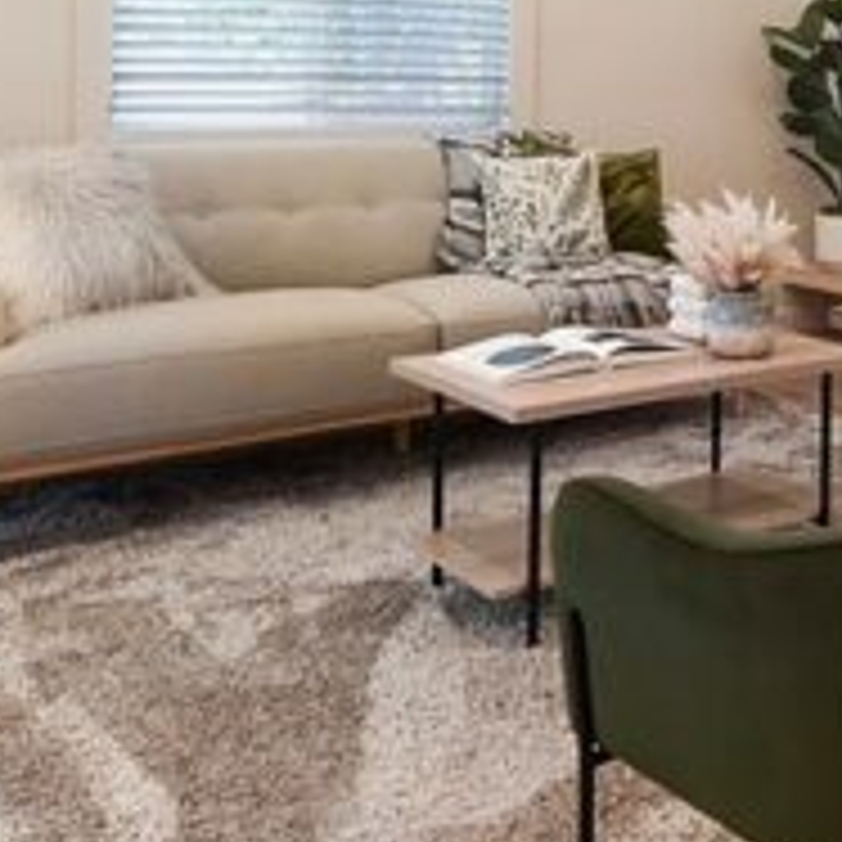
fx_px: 1403
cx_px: 905
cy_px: 59
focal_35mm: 51
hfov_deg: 30.2
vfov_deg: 31.6
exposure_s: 1/25
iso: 400
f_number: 8
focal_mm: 14
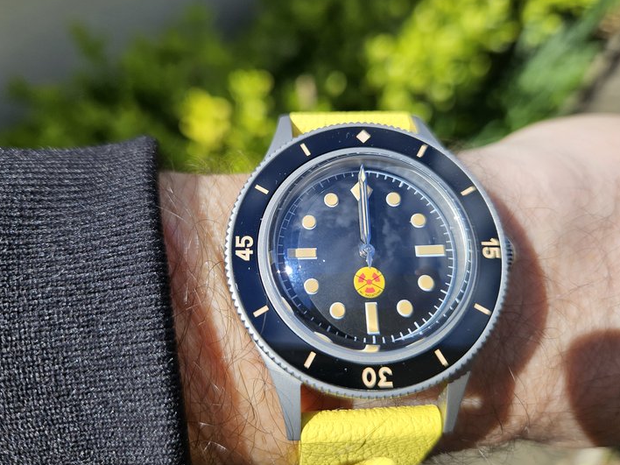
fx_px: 466
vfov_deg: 53.1
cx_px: 318
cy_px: 227
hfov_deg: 67.3
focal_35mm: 26
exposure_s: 1/1839
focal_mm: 5.4
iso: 25
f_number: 1.8
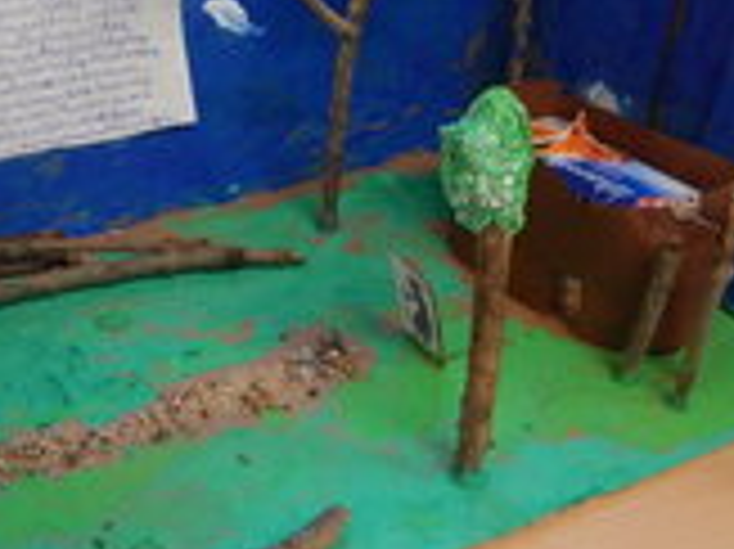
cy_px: 338
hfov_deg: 35.2
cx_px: 243
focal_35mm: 54
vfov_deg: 26.9
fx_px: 1144
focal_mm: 4
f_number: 3
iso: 360
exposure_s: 1/30
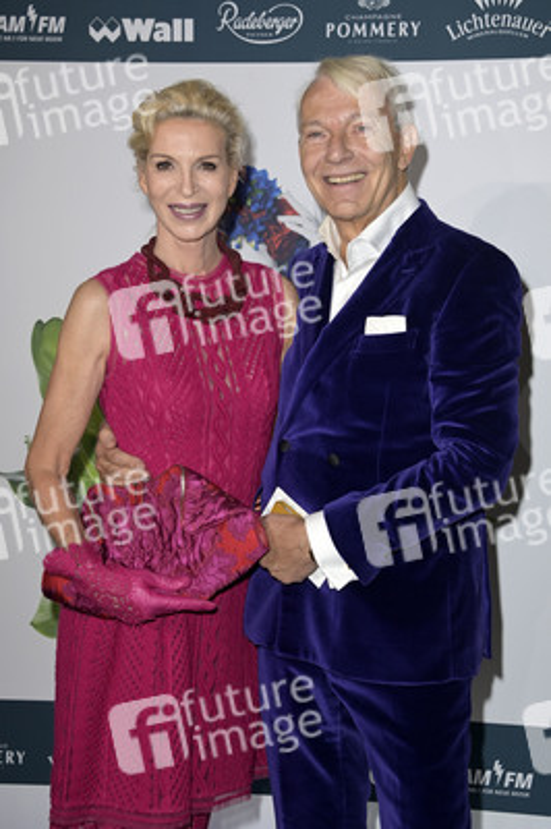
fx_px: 1426
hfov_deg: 21.9
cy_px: 414
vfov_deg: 32.4
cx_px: 276
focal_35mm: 62
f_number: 5.6
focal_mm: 62
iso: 640
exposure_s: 1/250
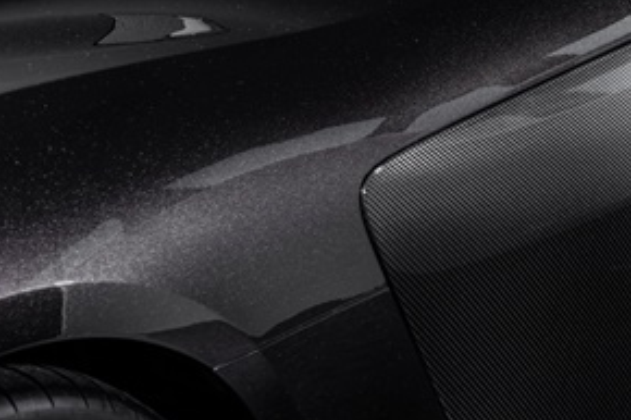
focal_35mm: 164
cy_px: 138
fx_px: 2873
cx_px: 535
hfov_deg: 12.5
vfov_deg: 8.4
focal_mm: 70
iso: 200
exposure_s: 1/4
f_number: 5.6
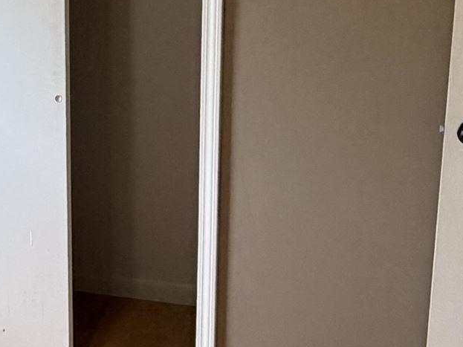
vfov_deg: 21.3
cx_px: 15
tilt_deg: -11.7
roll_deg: +1.2
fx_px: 923
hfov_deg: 26.8
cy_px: 170
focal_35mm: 69
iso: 200
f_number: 2.2
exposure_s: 1/60
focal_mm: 2.22
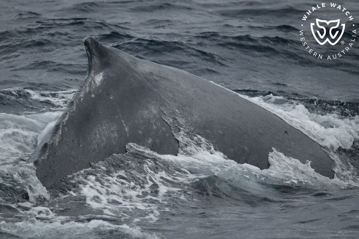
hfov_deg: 3.4
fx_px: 5982
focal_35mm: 600
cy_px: 120
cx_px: 180
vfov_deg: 2.3
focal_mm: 600
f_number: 6.3
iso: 1400
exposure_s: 1/8000
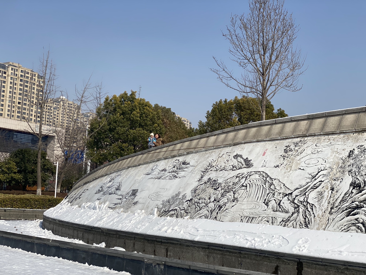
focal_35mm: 52
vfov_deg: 28.0
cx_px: 183
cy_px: 138
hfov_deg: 36.8
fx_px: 550
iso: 25
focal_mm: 6
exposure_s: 1/3984
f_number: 2
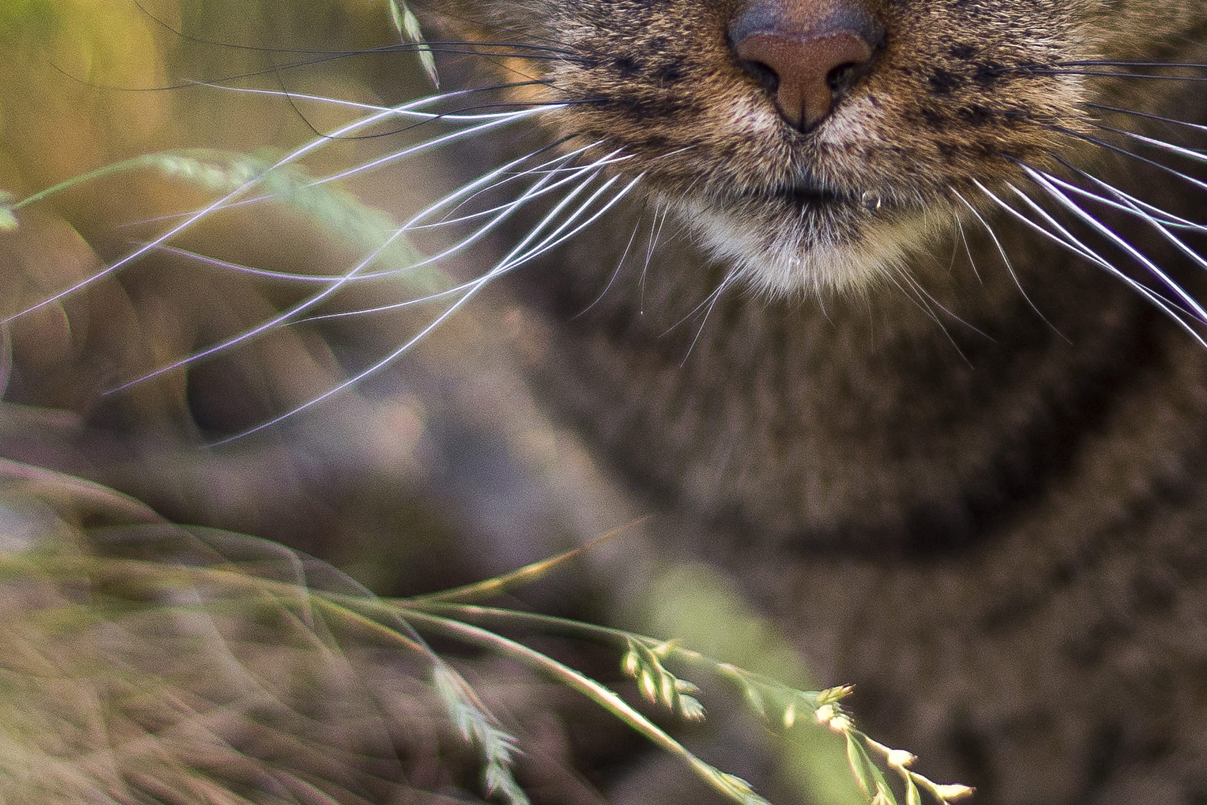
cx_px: 866
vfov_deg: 6.9
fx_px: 6672
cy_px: -111
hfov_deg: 10.3
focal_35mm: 199
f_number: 1.8
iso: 250
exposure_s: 1/1000
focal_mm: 50
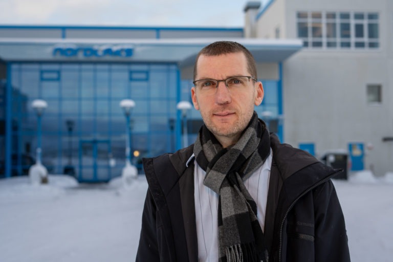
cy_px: 131
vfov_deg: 27.0
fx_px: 546
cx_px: 196
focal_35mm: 50
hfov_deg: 39.6
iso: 100
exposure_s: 1/160
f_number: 4
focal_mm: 50
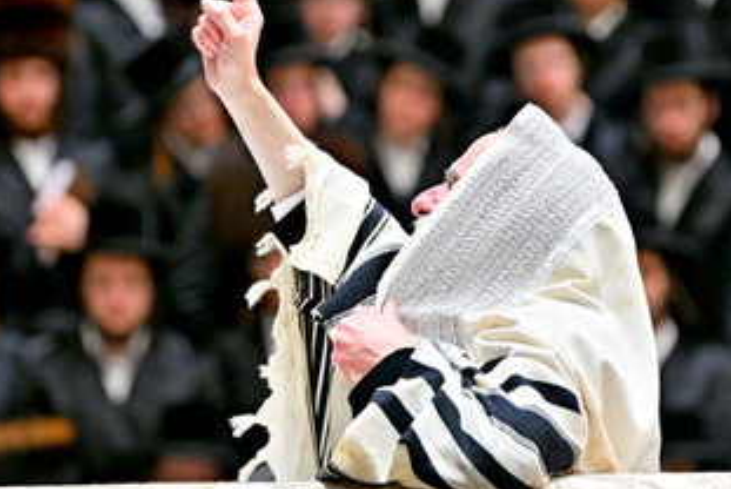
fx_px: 6057
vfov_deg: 4.6
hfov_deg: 6.9
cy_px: 225
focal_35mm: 298
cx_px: 421
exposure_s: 1/320
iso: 320
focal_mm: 155
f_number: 2.8
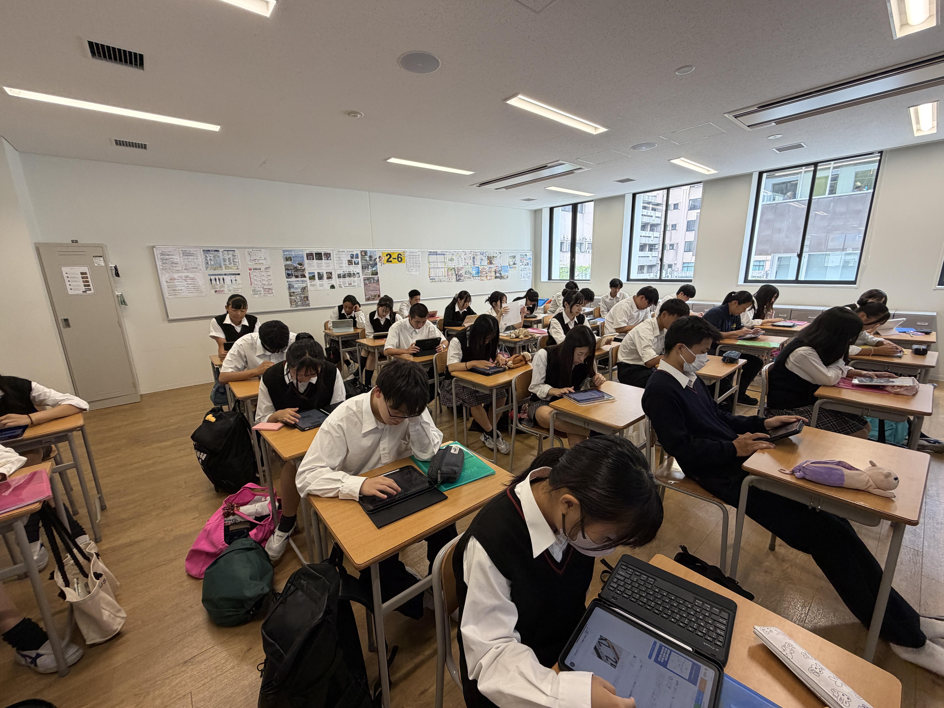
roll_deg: +1.4
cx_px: 472
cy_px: 354
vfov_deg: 85.7
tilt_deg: -13.6
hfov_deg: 102.1
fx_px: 382
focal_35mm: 14
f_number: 2.2
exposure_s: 1/121
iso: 200
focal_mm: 2.22
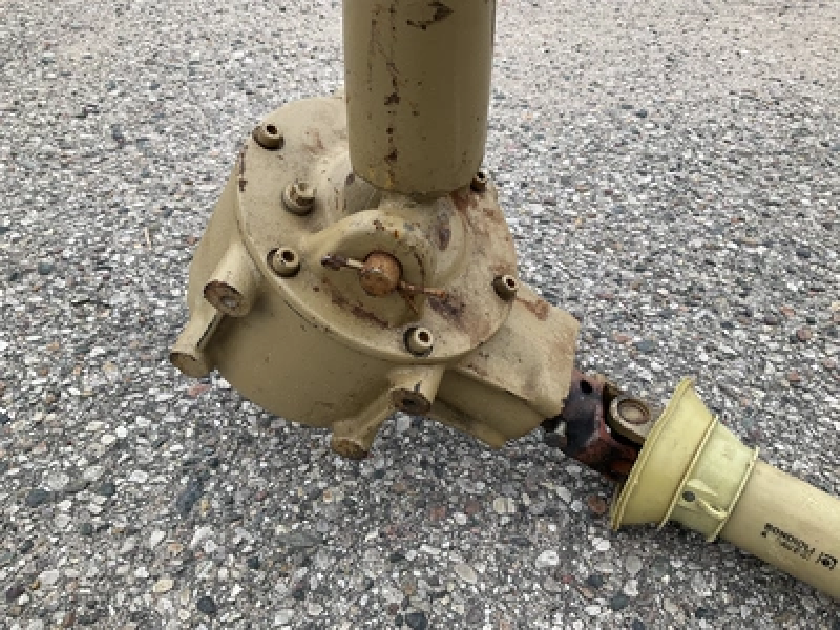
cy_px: 315
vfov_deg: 48.2
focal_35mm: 29
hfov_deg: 61.7
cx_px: 420
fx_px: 704
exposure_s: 1/310
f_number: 1.8
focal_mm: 3
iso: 25
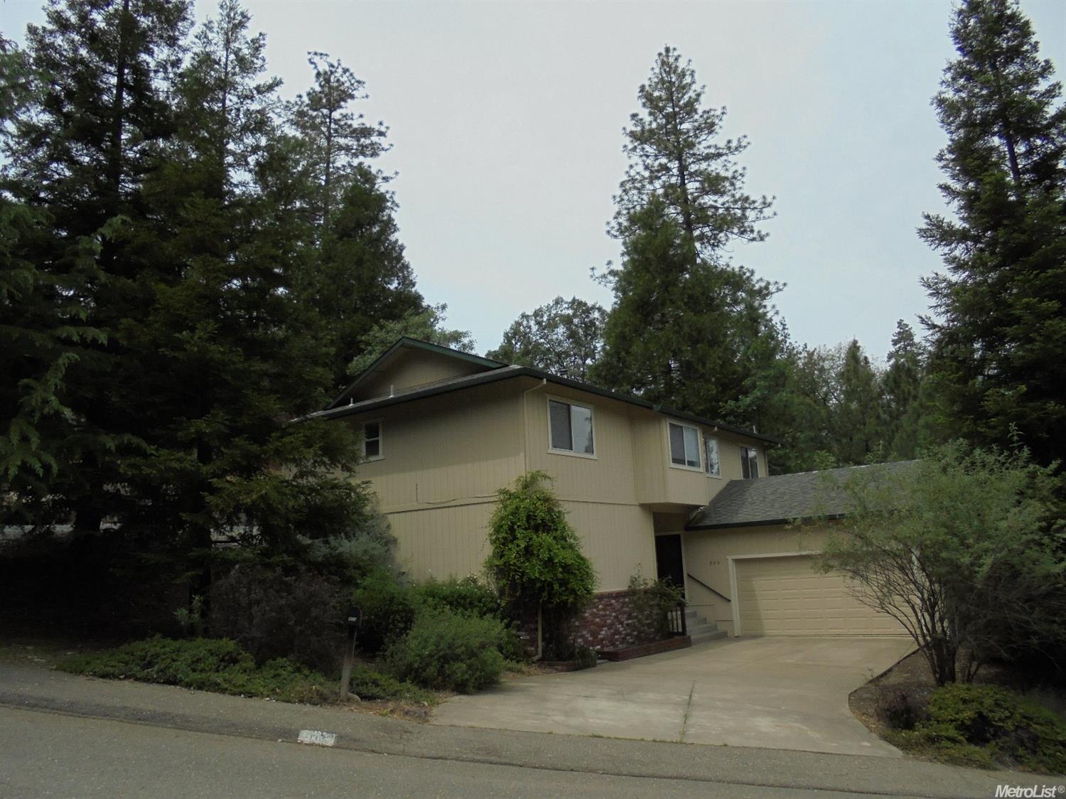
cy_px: 400
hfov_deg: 67.3
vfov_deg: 53.0
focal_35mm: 26
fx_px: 800
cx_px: 533
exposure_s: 1/1000
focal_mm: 4.6
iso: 100
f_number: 3.5
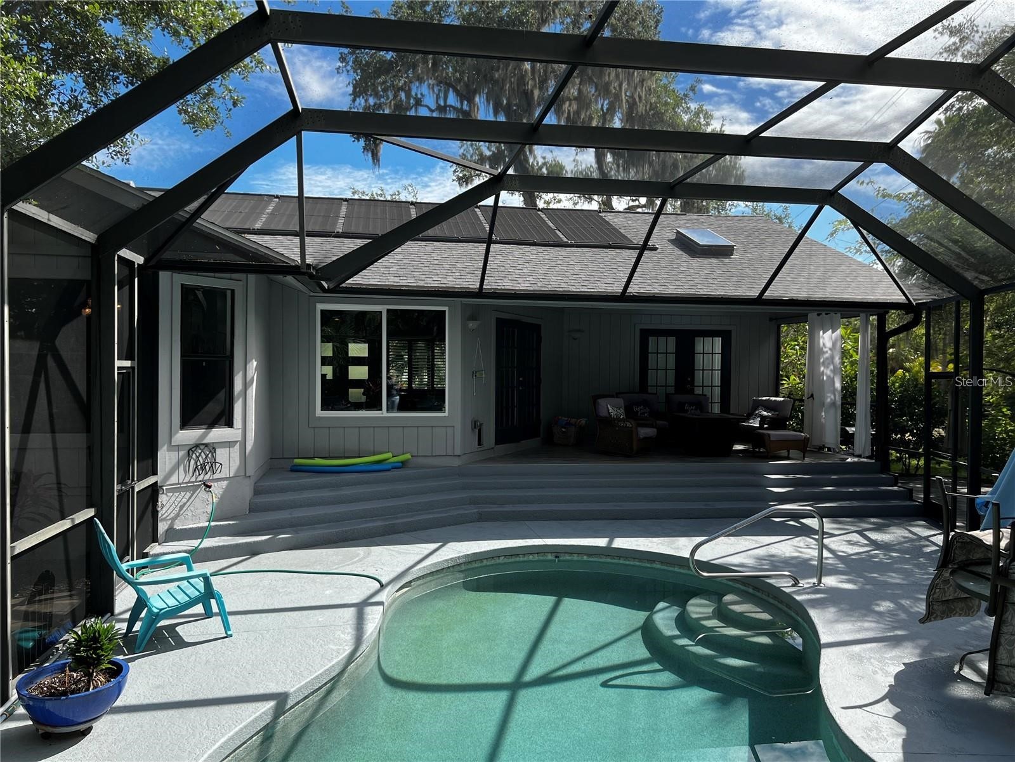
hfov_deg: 67.3
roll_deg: -0.6
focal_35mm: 26
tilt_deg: -1.9
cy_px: 381
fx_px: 762
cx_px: 508
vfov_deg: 53.1
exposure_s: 1/1280
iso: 50
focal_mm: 5.7
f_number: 1.5
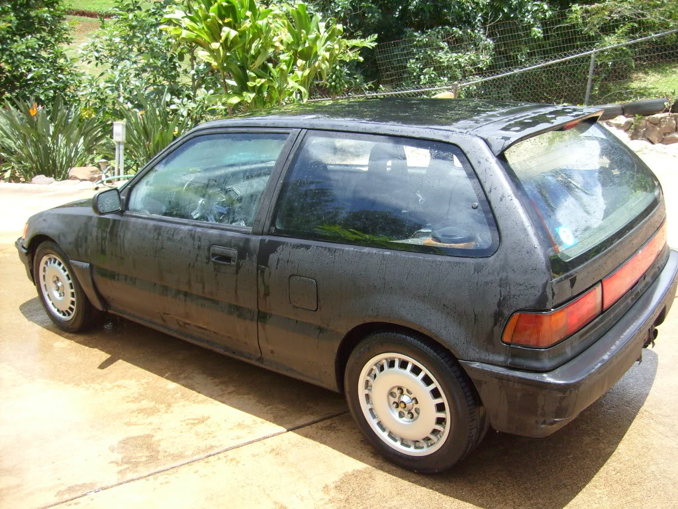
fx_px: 686
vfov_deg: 40.7
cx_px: 339
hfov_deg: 52.6
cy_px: 254
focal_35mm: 35
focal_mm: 5.8
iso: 80
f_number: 7.1
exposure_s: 1/90
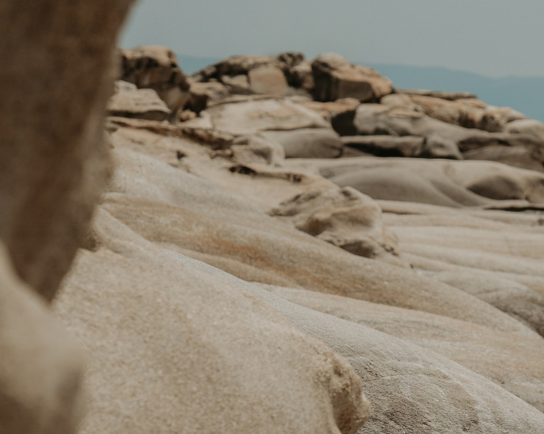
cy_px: 334
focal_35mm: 229
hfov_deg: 8.4
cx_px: 635
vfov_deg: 6.7
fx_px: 3686
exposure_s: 1/5000
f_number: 5
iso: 250
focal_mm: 85
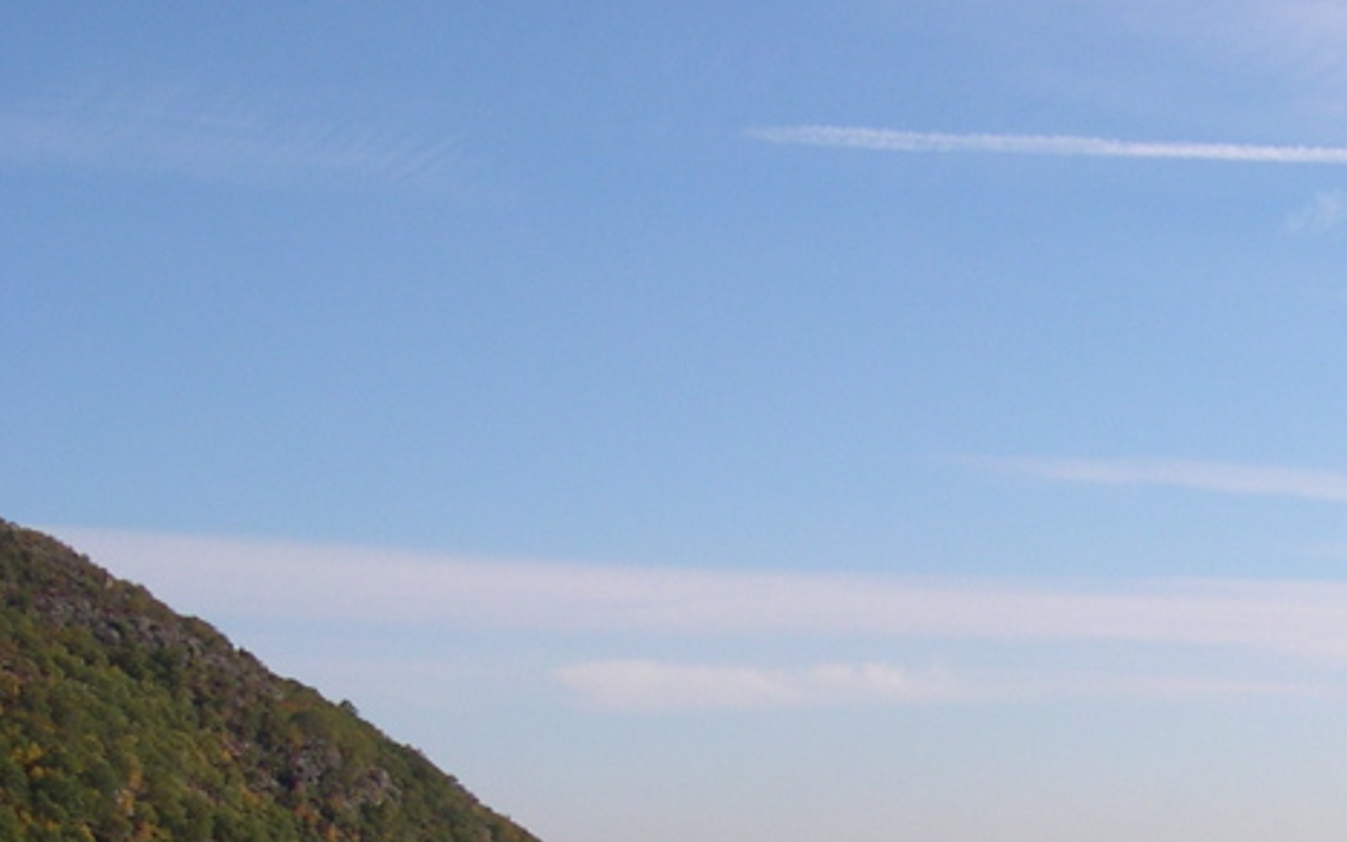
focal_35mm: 92
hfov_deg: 21.4
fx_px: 3378
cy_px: 900
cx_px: 1500
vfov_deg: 13.9
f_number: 7.6
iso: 100
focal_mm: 8
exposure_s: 1/169
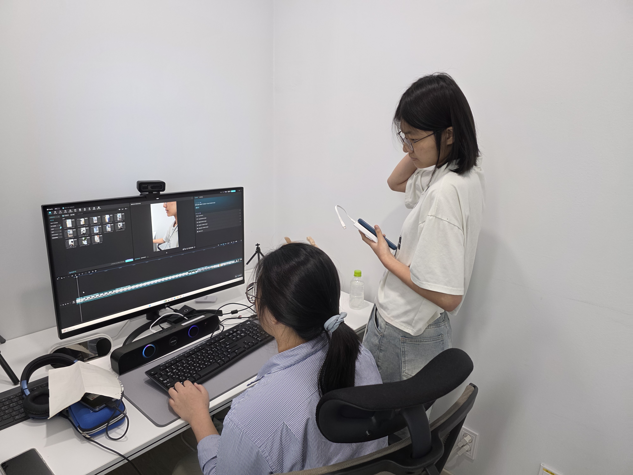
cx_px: 316
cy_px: 238
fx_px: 421
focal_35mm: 23
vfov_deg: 58.9
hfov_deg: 73.9
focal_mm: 6.3
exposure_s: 1/120
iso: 200
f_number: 1.7
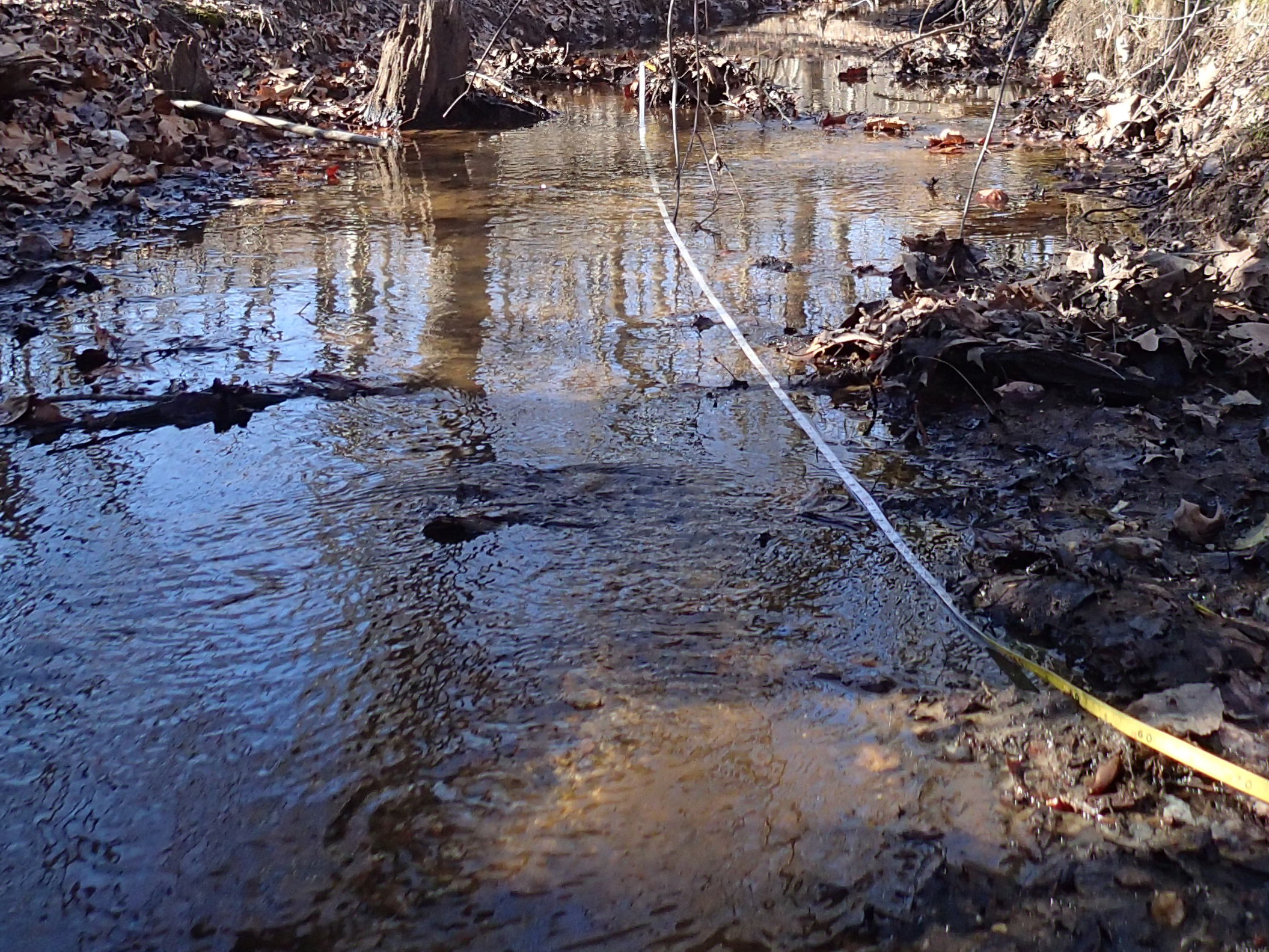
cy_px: 101
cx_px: 598
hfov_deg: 40.4
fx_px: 1723
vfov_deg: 29.6
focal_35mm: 47
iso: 200
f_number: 2
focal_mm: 4.5
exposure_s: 1/500
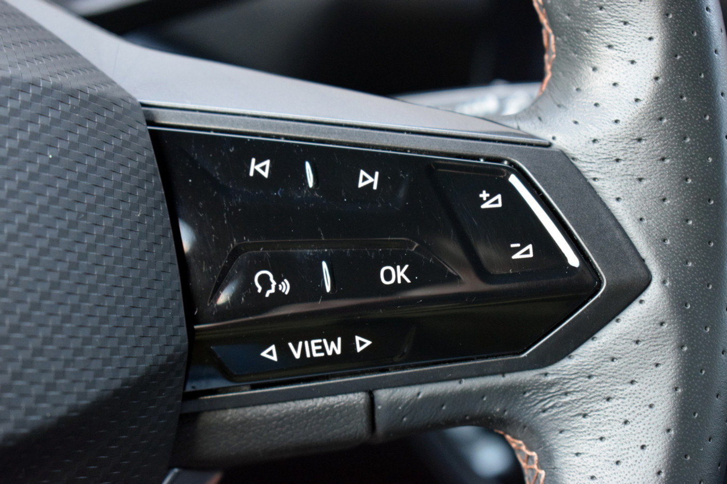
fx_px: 1575
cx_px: 364
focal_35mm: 78
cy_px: 242
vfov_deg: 17.5
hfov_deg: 26.0
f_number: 5.6
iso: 2500
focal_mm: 52
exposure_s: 1/60
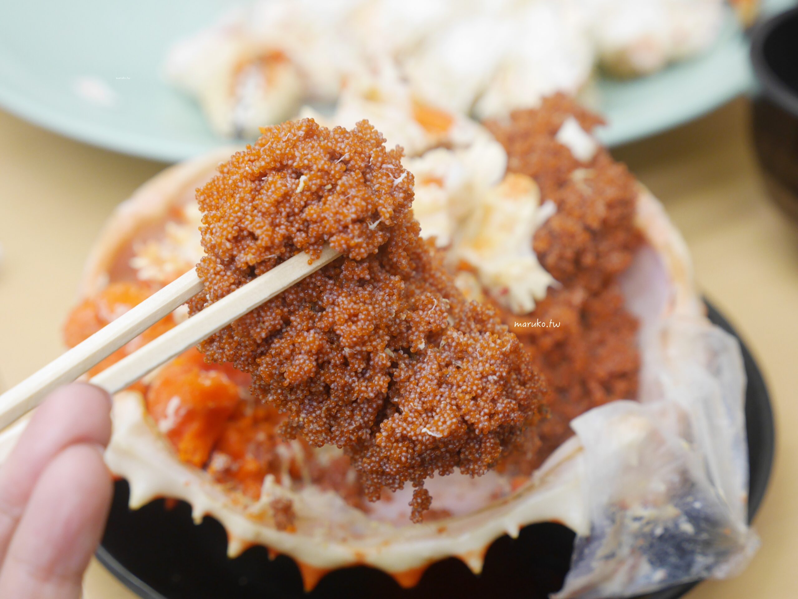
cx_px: 399
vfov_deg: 24.4
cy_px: 300
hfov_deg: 32.2
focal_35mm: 60
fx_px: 1384
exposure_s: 1/60
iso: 640
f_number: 4
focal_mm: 30
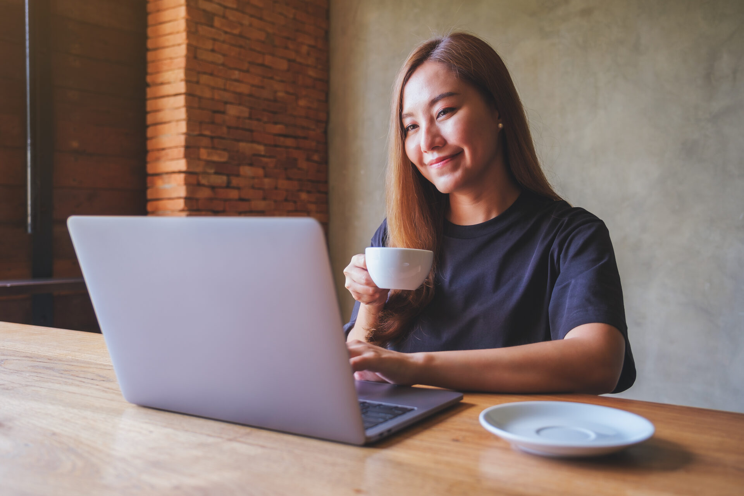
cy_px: 248
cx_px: 372
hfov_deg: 51.9
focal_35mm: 37
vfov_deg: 35.9
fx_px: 765
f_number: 2.8
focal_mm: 24.9
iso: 160
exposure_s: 1/40
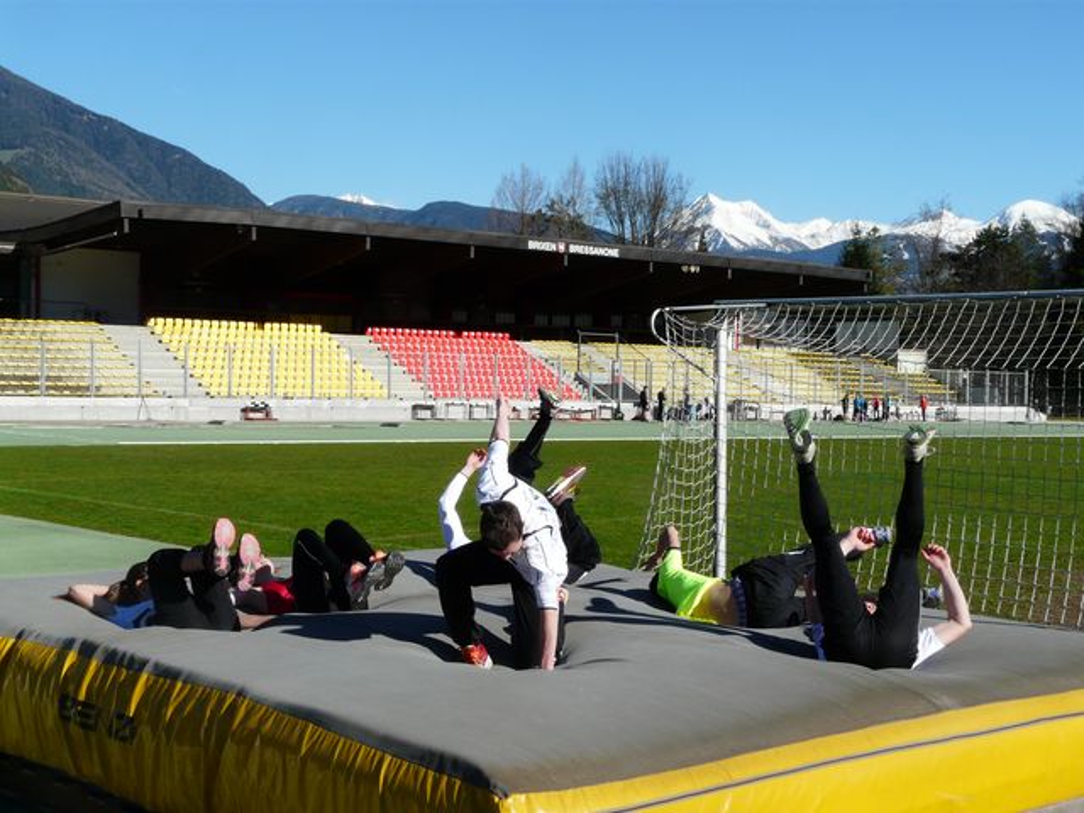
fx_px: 1628
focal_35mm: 52
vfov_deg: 28.0
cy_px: 406
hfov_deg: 36.8
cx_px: 542
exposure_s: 1/400
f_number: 6.3
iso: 100
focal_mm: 8.5
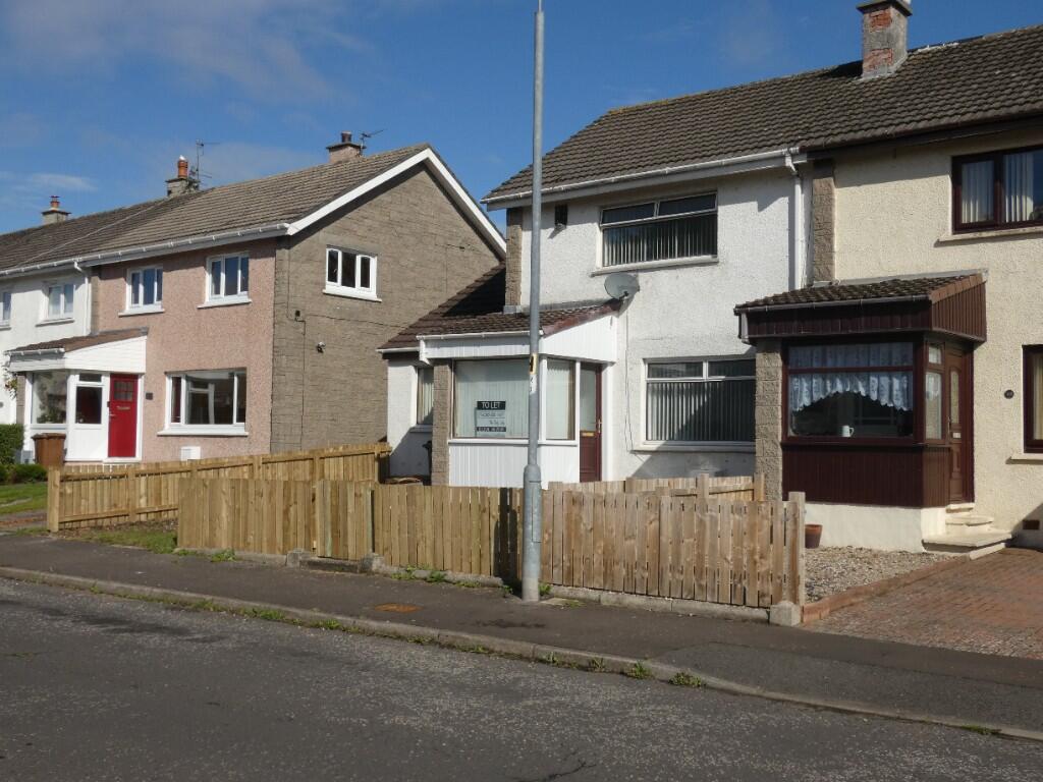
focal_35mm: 36
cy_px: 391
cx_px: 522
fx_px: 1085
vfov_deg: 39.7
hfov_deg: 51.4
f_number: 5
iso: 80
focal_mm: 6.5
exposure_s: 1/1000
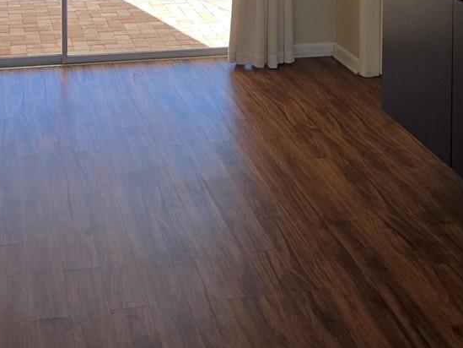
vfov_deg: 19.5
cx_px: 162
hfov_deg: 28.8
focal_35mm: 67
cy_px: -151
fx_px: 896
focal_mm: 5.4
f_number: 1.8
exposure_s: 1/358
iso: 25
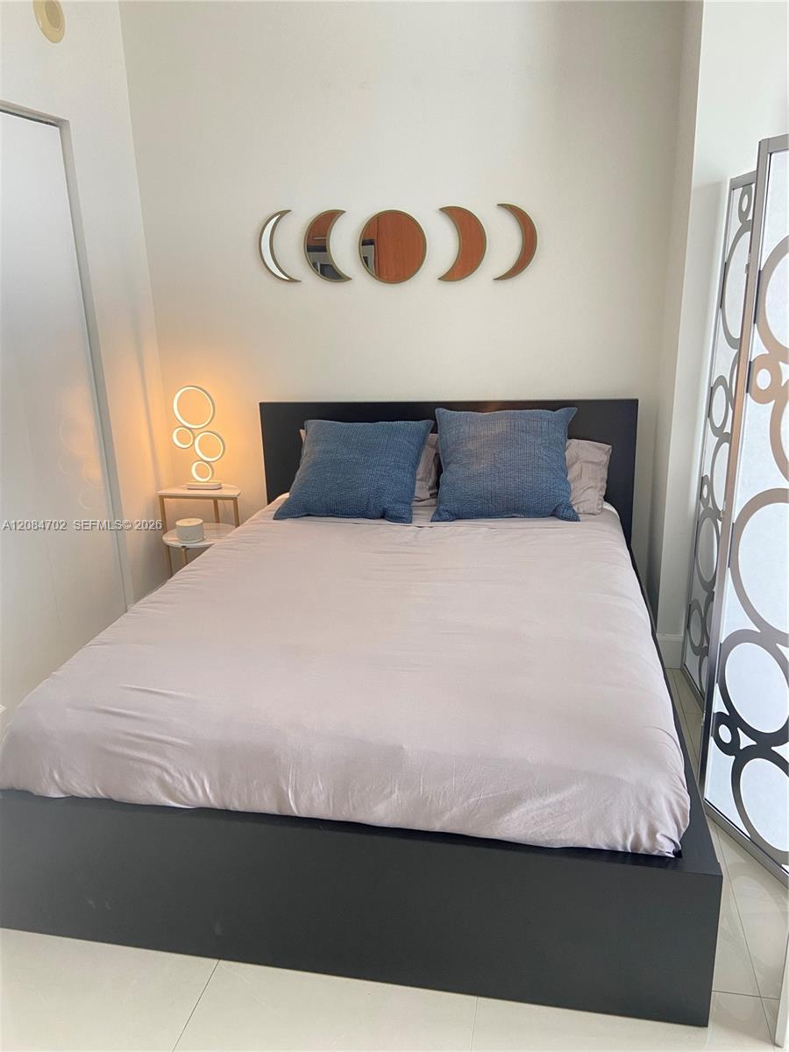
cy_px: 526
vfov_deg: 67.3
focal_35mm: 26
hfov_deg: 53.1
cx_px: 394
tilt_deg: -17.2
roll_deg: +1.3
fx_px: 790
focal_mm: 4.25
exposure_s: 1/98
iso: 125
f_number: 1.8
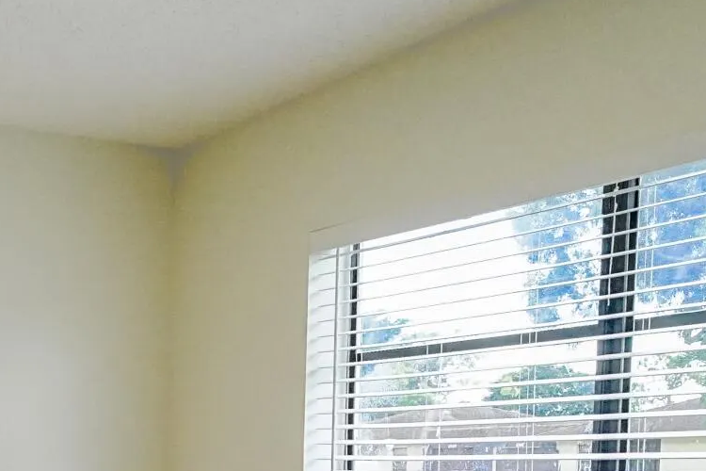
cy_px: 575
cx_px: 10
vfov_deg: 22.2
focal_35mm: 56
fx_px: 1098
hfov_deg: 32.9
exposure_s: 1/1250
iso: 2500
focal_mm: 14
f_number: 7.1
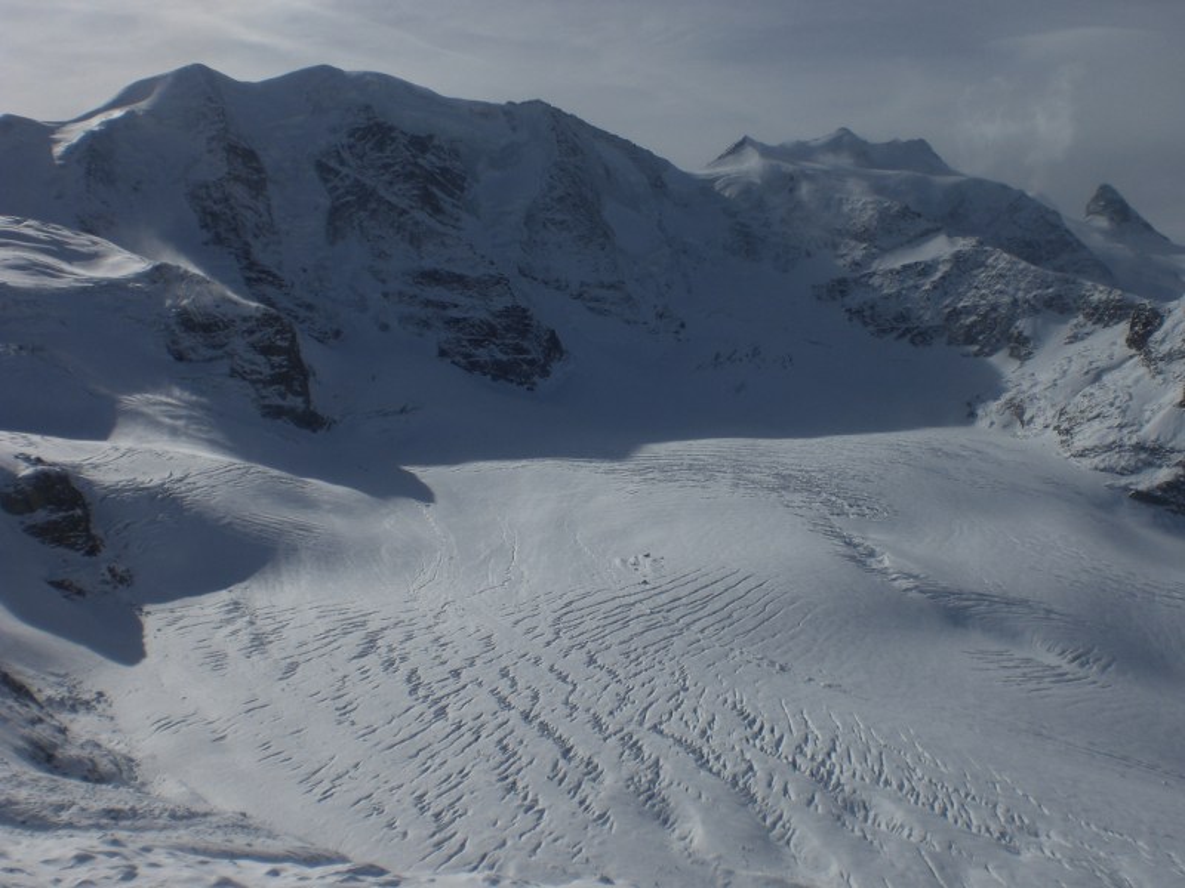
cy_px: 444
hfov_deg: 49.0
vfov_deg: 37.7
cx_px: 592
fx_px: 1301
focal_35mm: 38
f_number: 4.4
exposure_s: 1/1600
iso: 50
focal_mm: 6.3
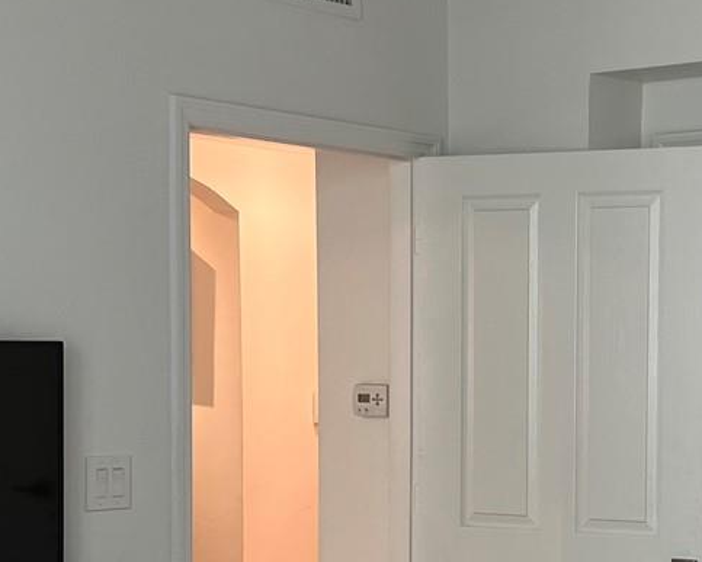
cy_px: 411
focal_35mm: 84
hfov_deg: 22.4
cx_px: 578
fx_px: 1746
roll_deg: +0.7
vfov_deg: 18.2
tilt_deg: -2.9
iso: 125
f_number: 1.5
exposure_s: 1/120
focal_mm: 5.7
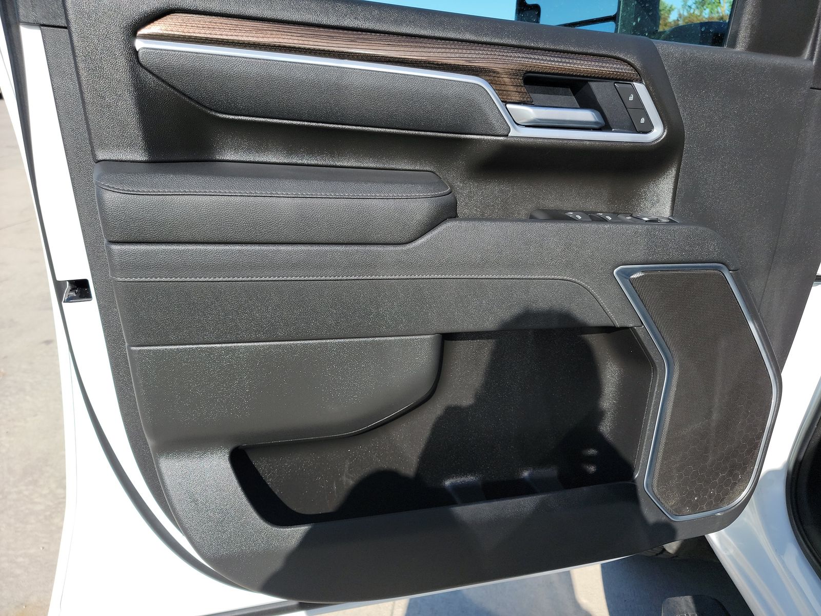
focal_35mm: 24
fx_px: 569
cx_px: 410
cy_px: 308
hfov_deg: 71.6
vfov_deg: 56.8
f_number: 1.8
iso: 50
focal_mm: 6.7
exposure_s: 1/481
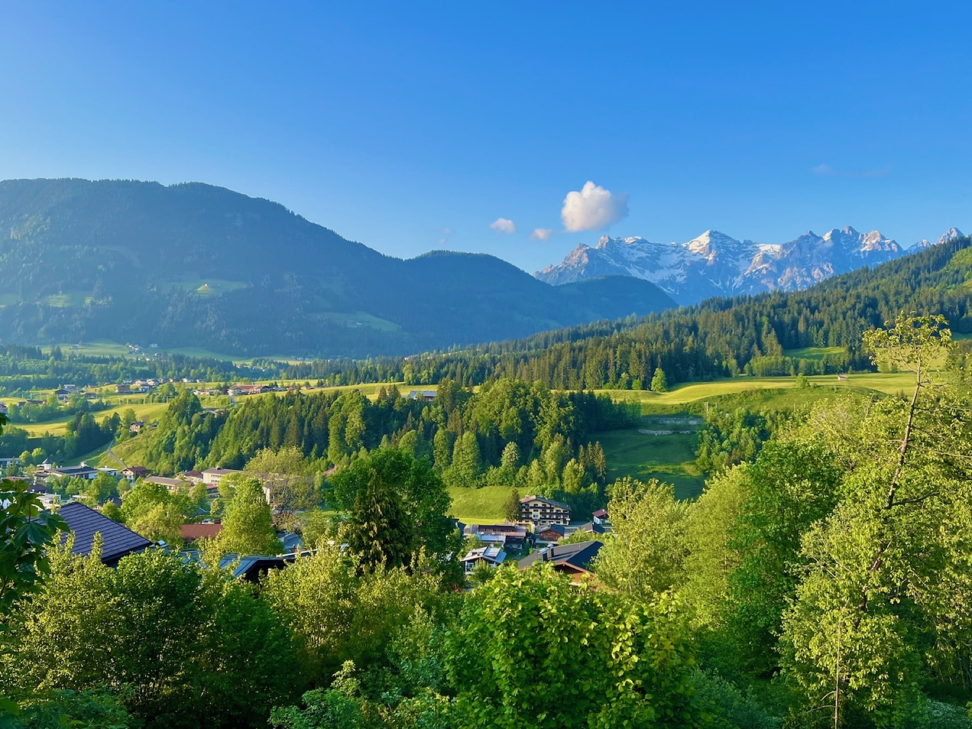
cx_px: 486
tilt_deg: -1.0
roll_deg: -0.1
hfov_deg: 67.3
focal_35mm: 26
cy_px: 364
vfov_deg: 53.1
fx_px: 730
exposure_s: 1/1377
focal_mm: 5.7
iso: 50
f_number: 1.5
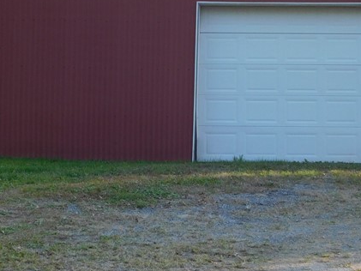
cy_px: 15
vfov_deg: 11.9
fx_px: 1294
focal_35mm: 124
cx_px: 219
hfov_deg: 15.9
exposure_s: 1/200
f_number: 3.8
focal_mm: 9
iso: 125
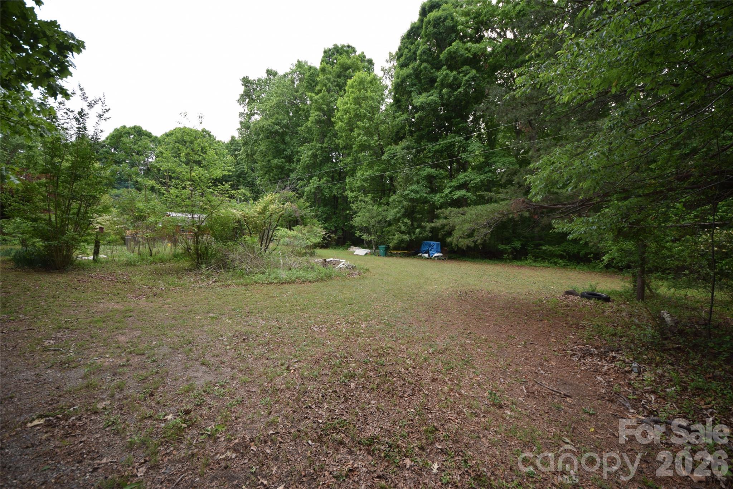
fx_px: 244
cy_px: 244
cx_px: 366
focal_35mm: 12
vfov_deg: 90.0
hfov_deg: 112.6
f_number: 6.3
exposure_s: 1/160
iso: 100
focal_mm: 8
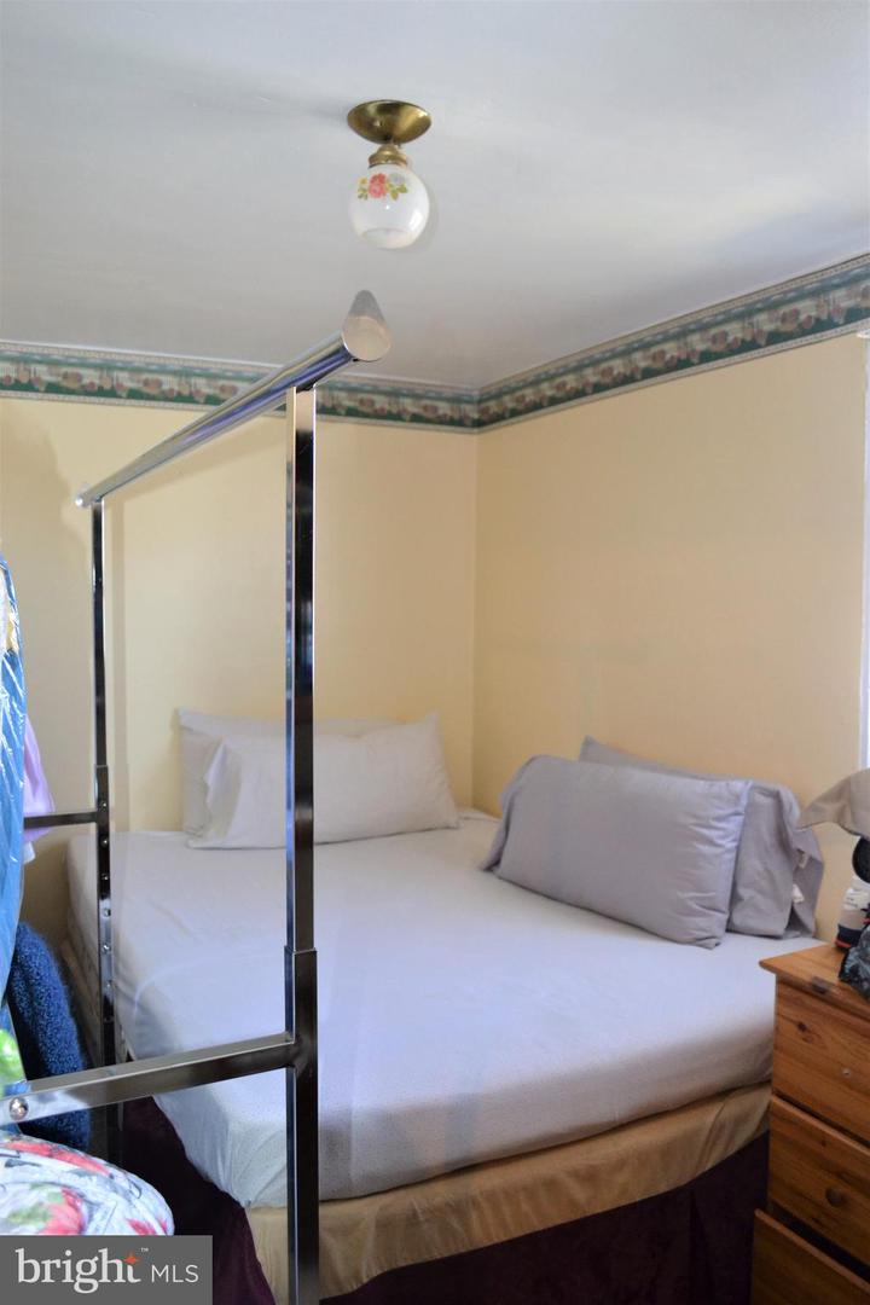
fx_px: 979
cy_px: 652
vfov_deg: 67.4
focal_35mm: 27
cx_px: 435
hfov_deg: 47.9
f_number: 3.5
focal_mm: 18
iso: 1600
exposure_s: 1/60
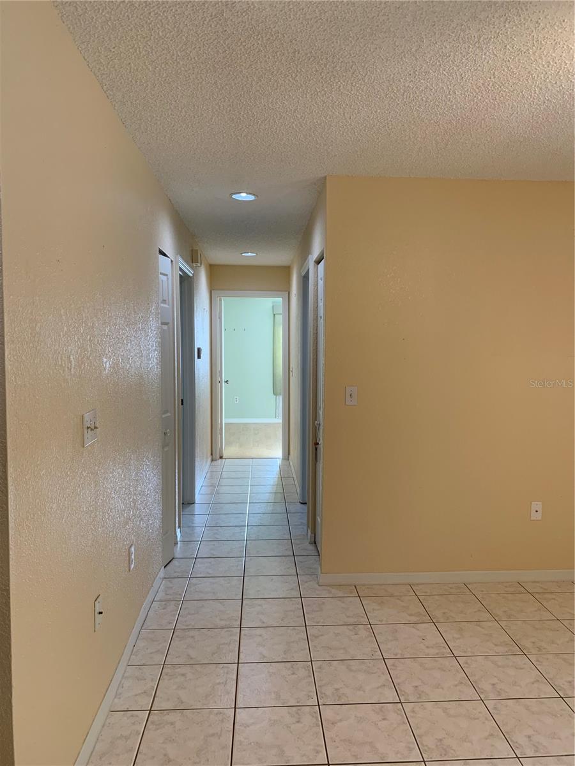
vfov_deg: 67.3
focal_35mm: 26
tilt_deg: -2.3
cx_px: 288
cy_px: 383
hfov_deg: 53.1
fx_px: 576
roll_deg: -0.1
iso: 100
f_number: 1.8
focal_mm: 4.25
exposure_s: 1/60
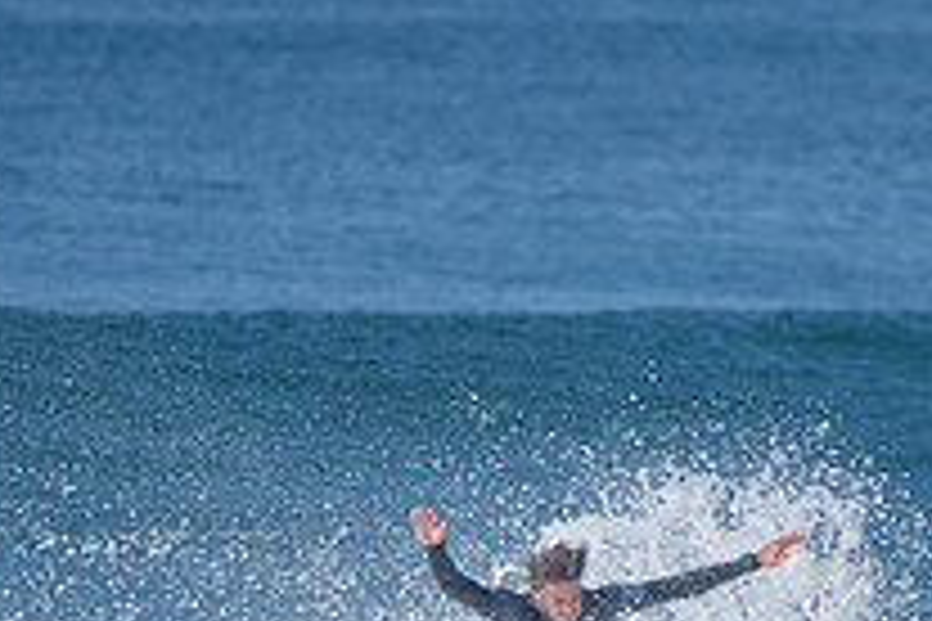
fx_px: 36267
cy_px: 826
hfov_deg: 1.5
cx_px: 518
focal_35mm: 1401
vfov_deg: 1.0
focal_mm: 500
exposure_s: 1/2000
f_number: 5.6
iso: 220
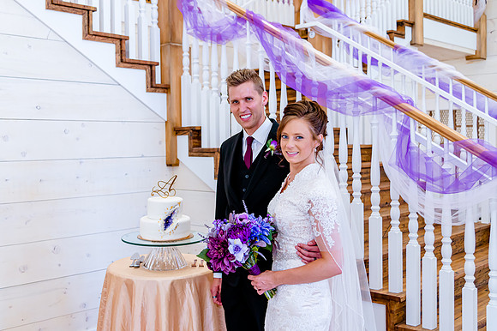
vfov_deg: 30.5
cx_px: 212
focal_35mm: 44
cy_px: 155
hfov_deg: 44.5
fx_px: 606
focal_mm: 38
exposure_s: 1/320
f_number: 4
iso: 1600
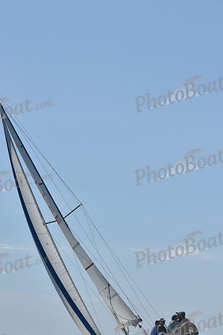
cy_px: 218
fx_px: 892
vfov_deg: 21.2
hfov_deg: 14.2
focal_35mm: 96
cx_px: 94
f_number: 7.1
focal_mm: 70
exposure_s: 1/1000
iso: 250
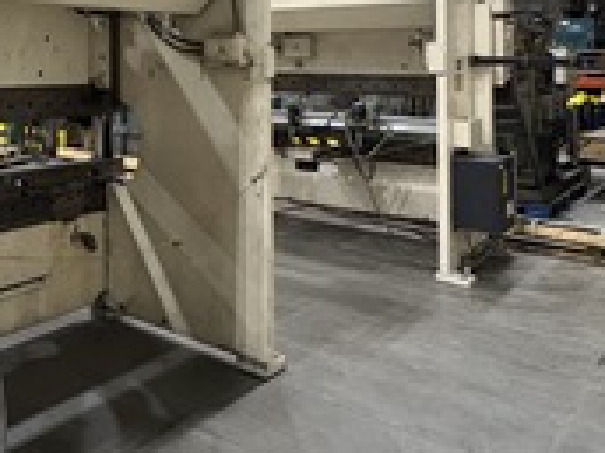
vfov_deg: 34.7
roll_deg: -1.9
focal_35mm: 39
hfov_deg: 41.1
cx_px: -14
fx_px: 682
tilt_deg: +3.1
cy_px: 46
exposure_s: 1/60
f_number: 2.2
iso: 640
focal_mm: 2.22
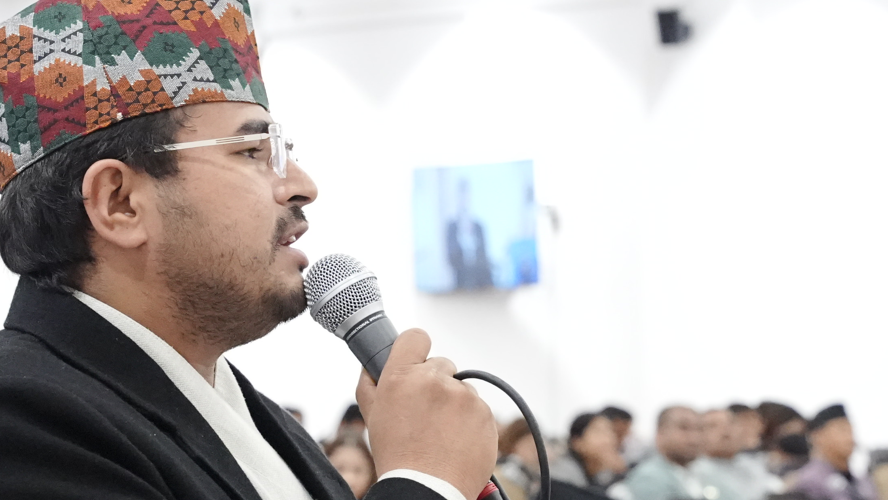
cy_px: 352
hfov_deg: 14.1
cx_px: 393
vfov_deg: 8.0
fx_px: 3579
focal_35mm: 152
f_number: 5.6
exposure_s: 1/200
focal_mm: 60.7
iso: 10000
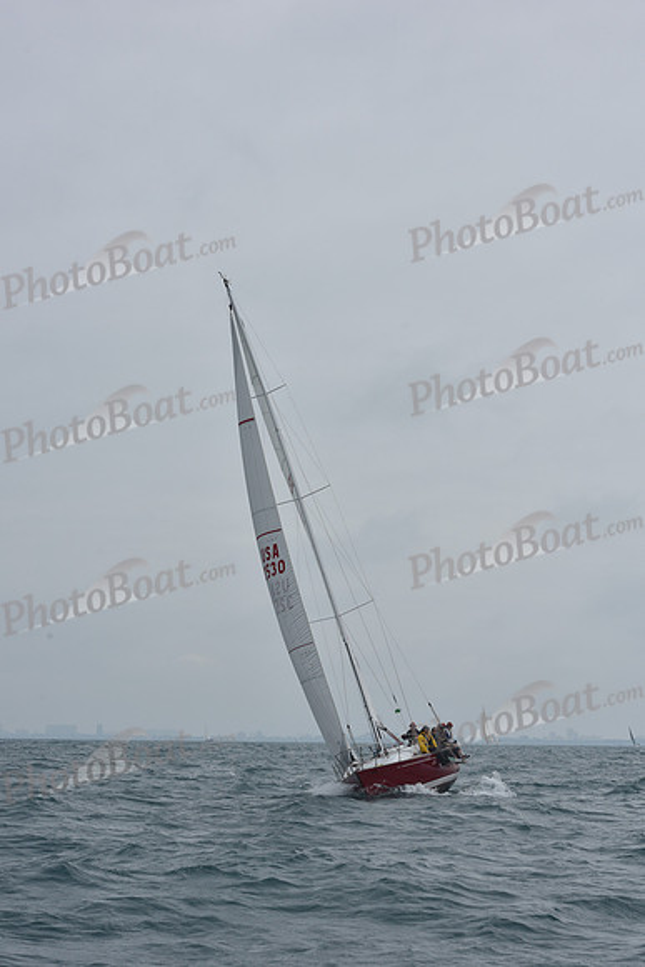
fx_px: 1880
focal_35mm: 70
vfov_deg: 28.8
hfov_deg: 19.5
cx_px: 322
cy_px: 484
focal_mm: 70
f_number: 10
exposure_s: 1/800
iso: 250
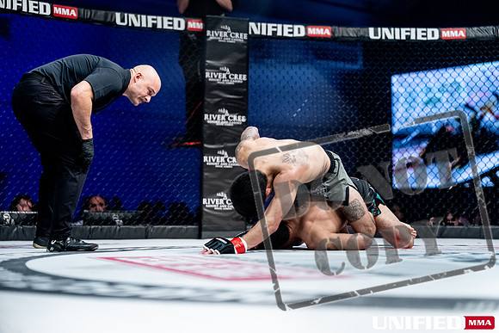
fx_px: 970
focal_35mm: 70
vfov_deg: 19.5
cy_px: 166
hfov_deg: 28.8
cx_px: 250
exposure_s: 1/1250
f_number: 2
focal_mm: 70
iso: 3200
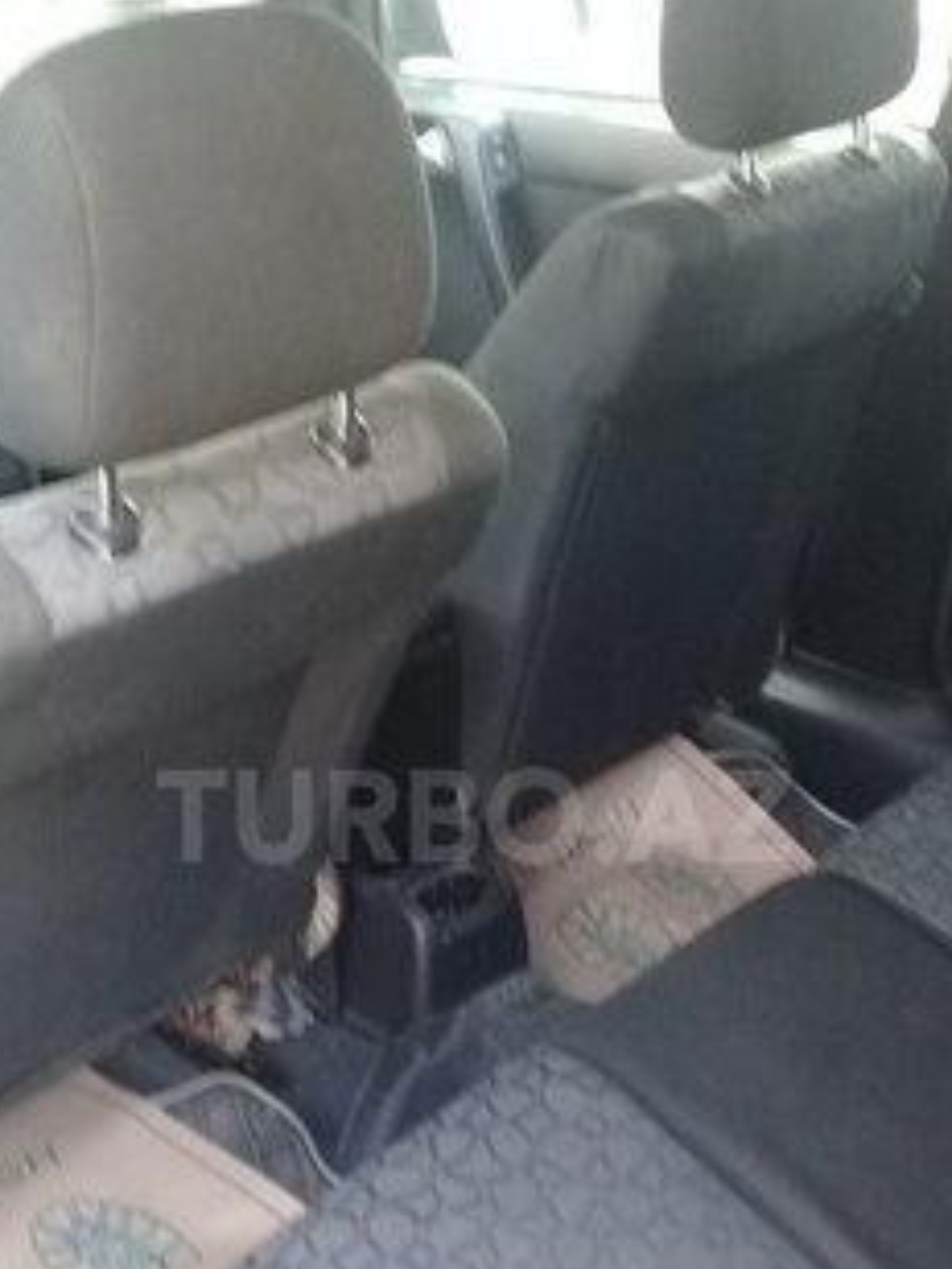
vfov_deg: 37.9
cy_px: 816
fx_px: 1833
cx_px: 474
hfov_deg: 29.1
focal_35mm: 50
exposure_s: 1/33
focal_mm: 3.3
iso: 125
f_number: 2.2
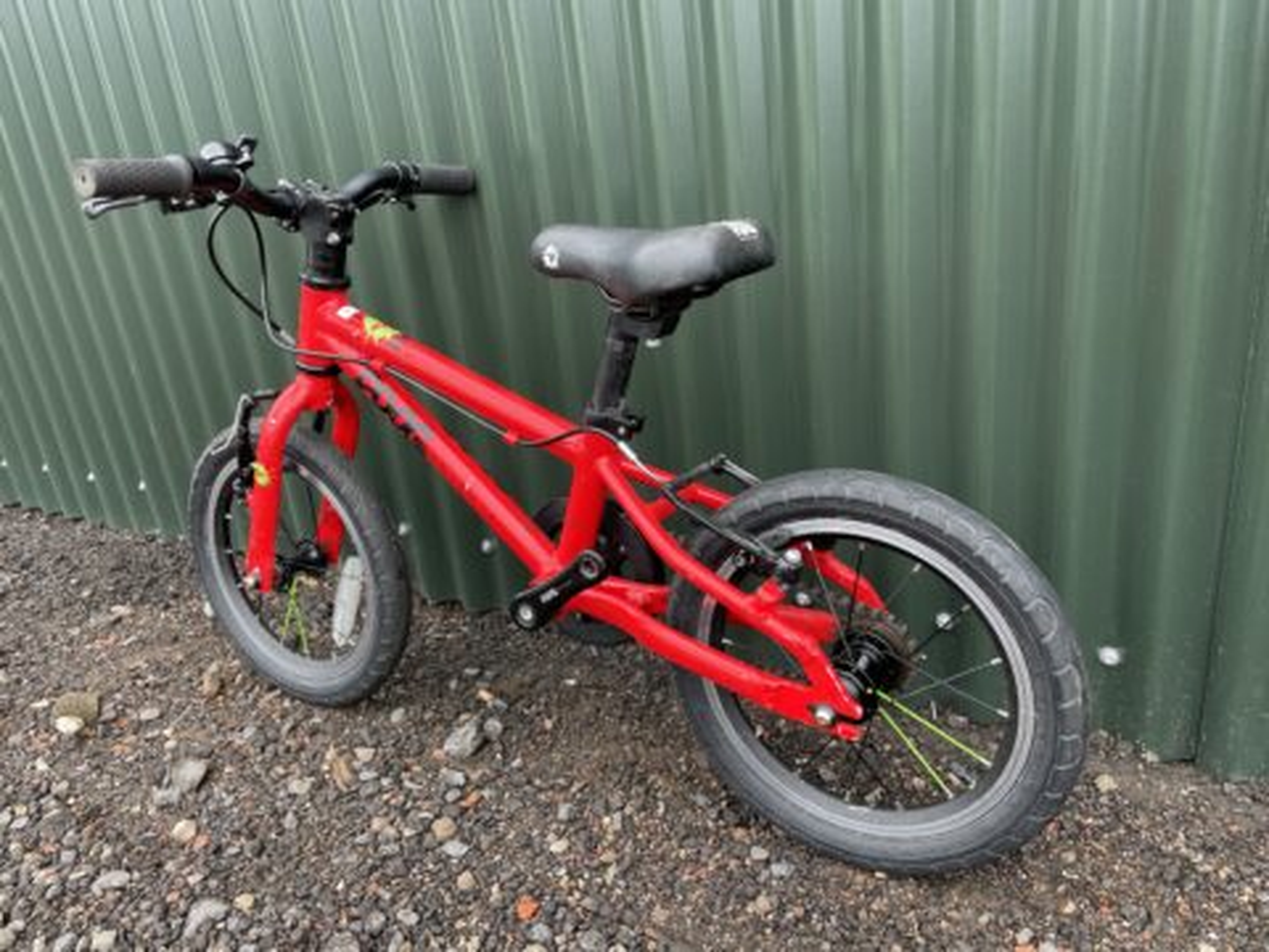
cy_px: 476
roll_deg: +7.1
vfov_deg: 53.1
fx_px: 953
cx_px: 634
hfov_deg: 67.3
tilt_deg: -23.4
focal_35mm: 26
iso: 32
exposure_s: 1/223
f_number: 1.6
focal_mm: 4.2
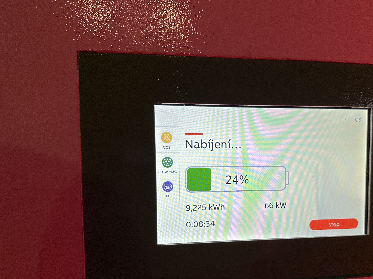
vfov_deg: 41.3
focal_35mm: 34
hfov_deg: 53.6
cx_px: 224
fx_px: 366
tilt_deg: -5.2
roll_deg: +1.2
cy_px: 185
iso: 200
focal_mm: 6.86
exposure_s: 1/69
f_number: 1.78
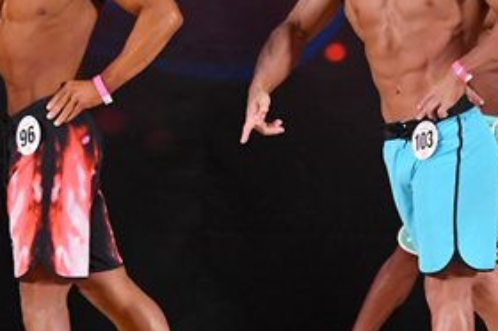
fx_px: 7738
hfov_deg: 3.7
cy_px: 142
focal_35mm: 560
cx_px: 358
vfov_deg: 2.4
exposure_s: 1/400
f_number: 5.6
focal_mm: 135
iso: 3200
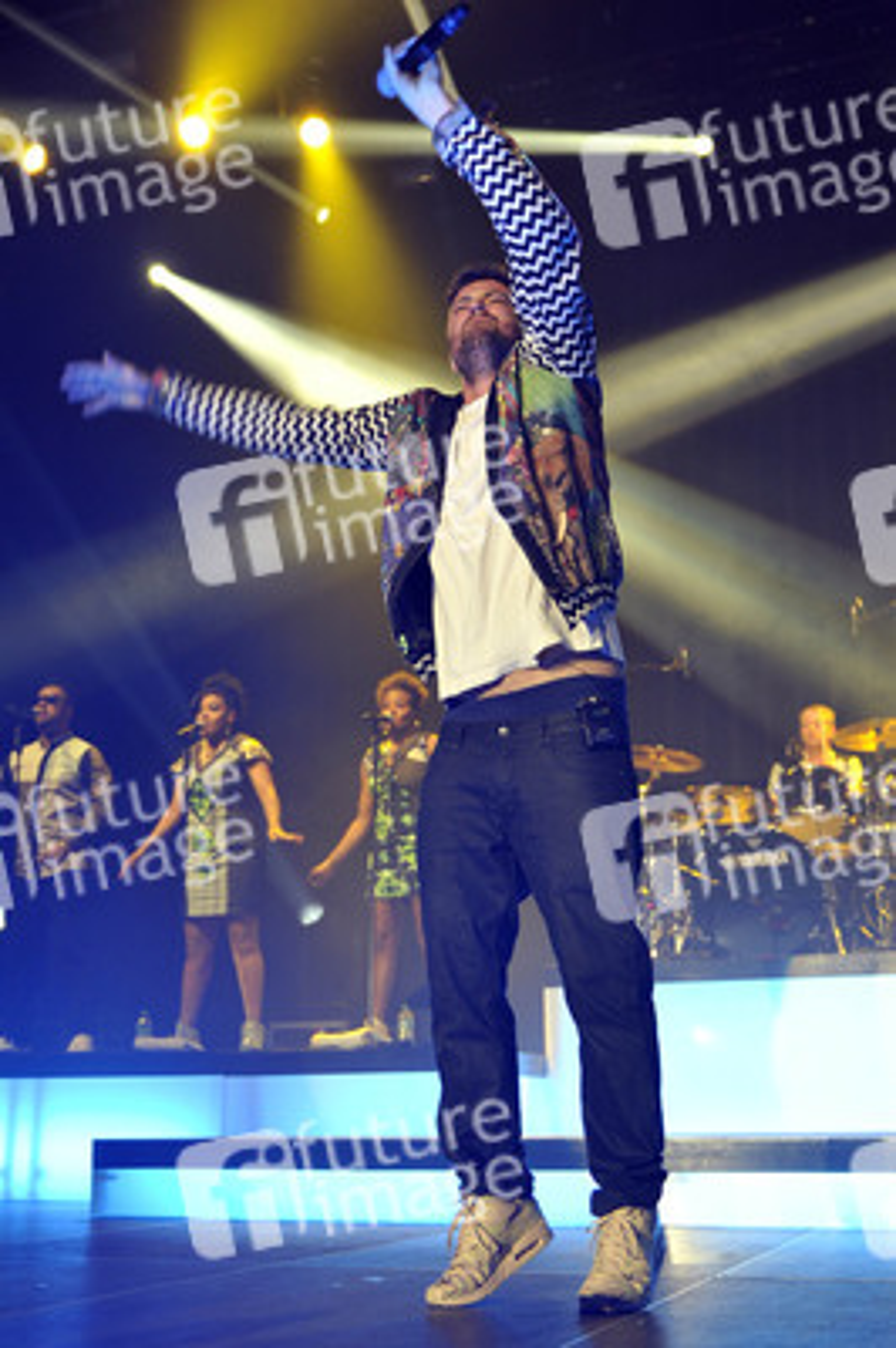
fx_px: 1346
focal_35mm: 36
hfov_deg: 36.8
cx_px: 448
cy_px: 674
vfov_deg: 53.2
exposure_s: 1/200
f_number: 2.8
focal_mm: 36
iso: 1000
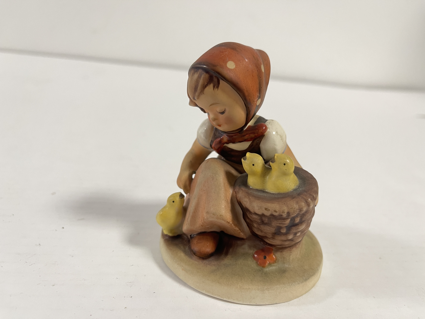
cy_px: 160
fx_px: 307
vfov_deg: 54.9
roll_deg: -7.4
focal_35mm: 25
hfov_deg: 69.4
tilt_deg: -18.9
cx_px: 212
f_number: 1.6
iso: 100
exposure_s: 1/50
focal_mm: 5.1
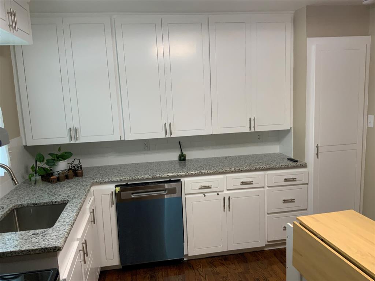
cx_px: 188
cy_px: 140
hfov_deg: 61.7
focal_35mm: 29
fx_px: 314
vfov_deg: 48.2
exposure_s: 1/60
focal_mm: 3
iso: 100
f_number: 1.8
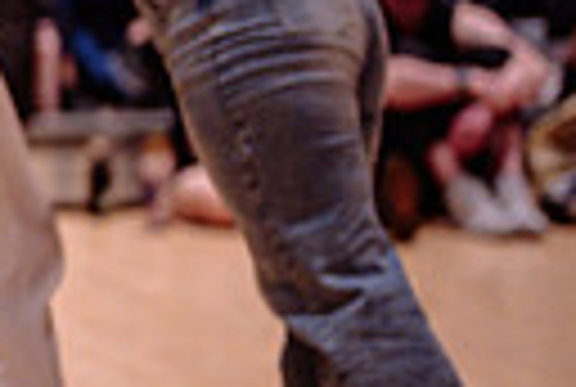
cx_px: -630
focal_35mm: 253
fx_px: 4057
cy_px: 99
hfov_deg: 7.7
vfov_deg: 5.5
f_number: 1.2
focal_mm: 50
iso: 1600
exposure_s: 1/250
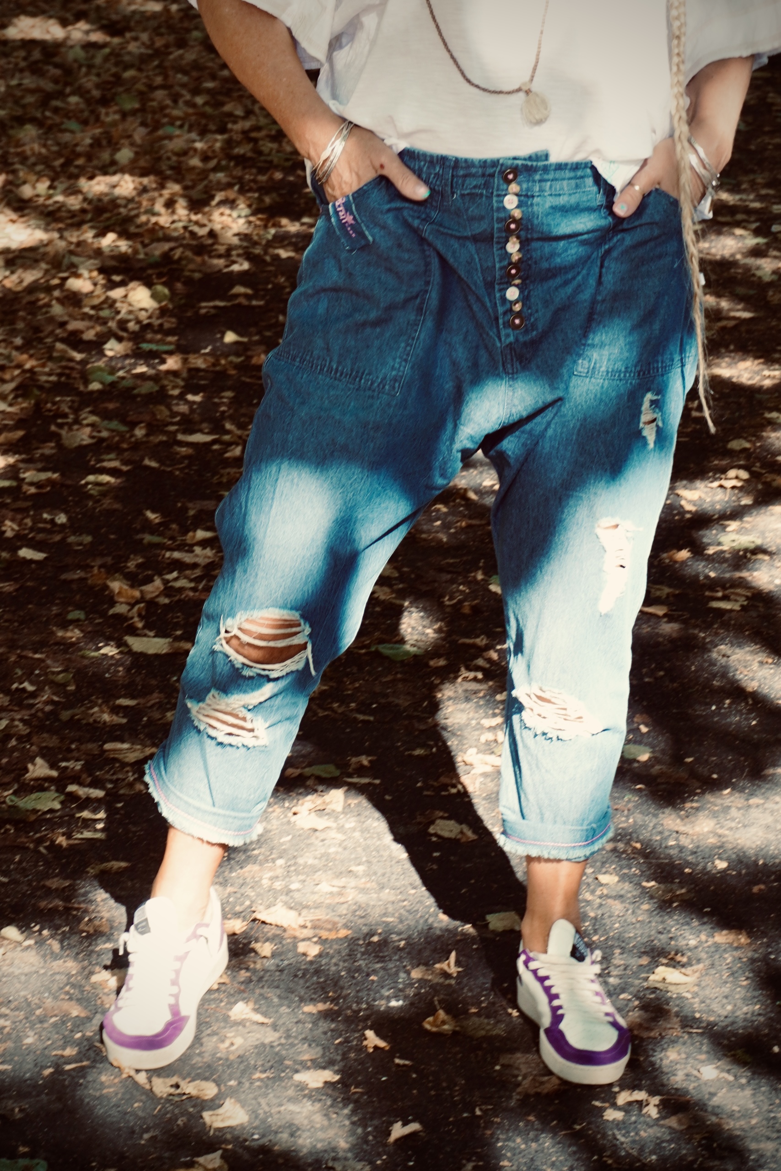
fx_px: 2440
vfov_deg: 27.0
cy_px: 586
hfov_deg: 18.2
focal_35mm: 75
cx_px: 390
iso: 160
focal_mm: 50
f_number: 5.6
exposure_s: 1/80
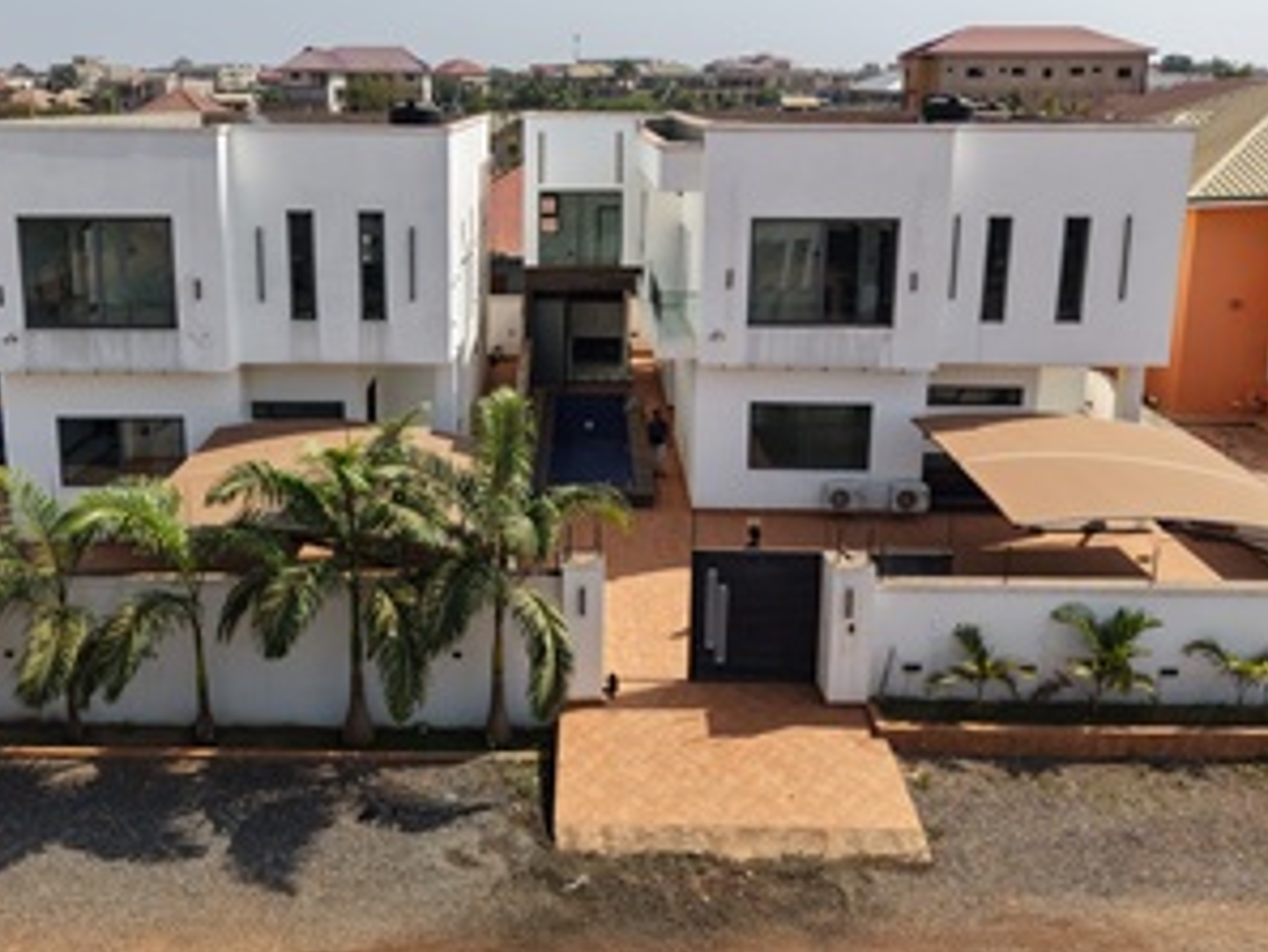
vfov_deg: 42.5
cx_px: 540
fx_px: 1209
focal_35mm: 33
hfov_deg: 55.1
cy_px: 335
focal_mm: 8.67
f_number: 1.8
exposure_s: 1/4000
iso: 180
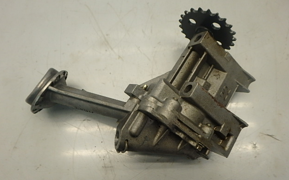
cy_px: 91
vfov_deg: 49.3
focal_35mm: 25
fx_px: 197
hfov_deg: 72.5
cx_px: 144
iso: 200
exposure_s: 1/60
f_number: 3.8
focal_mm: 4
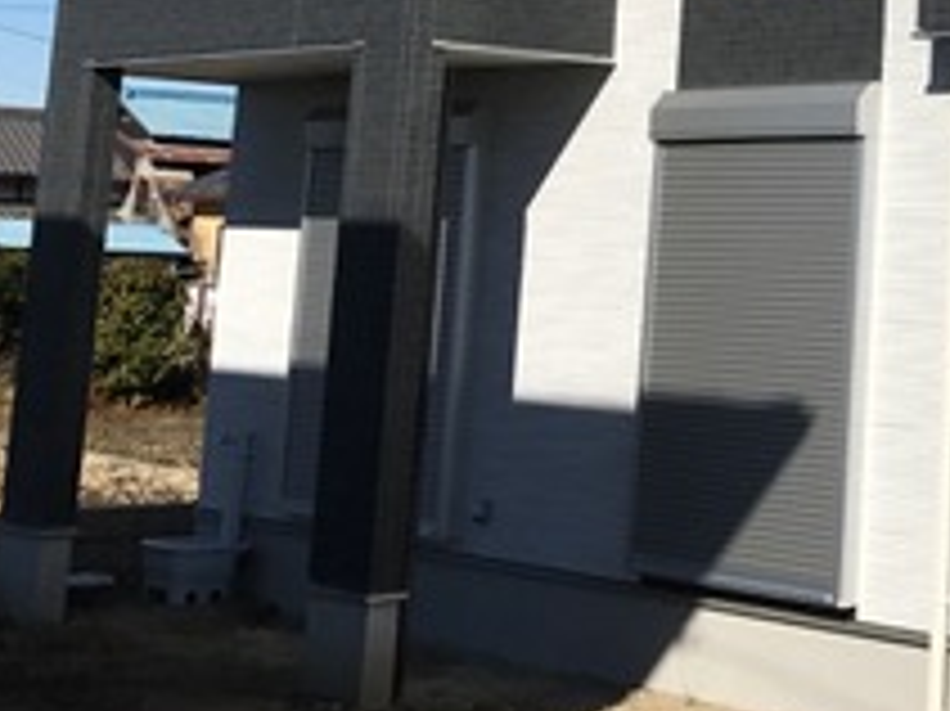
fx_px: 2331
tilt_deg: +11.0
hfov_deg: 21.5
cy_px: -130
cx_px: 1121
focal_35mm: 85
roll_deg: -2.3
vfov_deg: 16.7
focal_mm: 3.99
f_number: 1.8
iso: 20
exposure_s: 1/4808
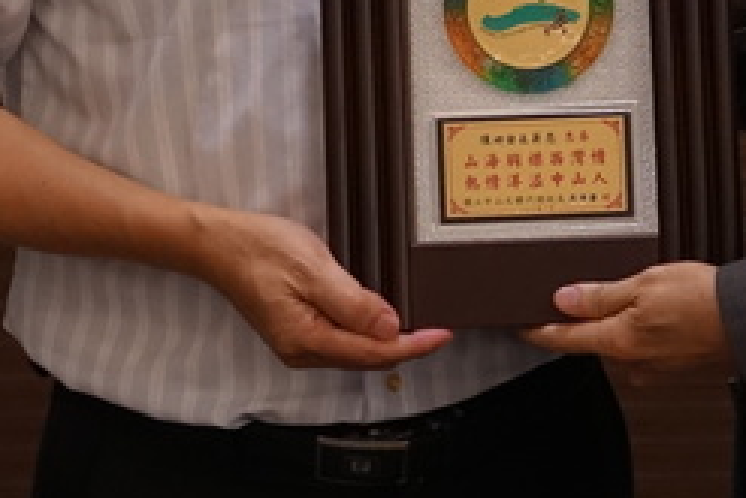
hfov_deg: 10.0
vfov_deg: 6.6
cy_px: -281
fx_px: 4230
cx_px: 622
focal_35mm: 204
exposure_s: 1/250
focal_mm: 15.52
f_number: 2.8
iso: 640
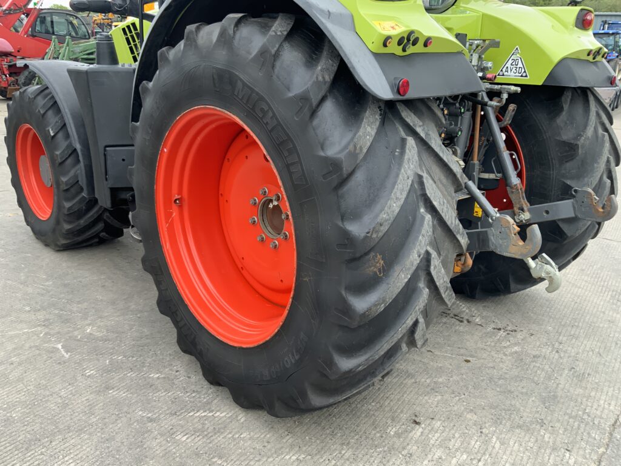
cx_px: 310
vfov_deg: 48.2
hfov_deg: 61.7
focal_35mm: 29
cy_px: 233
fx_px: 520
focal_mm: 3
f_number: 1.8
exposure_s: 1/154
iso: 16
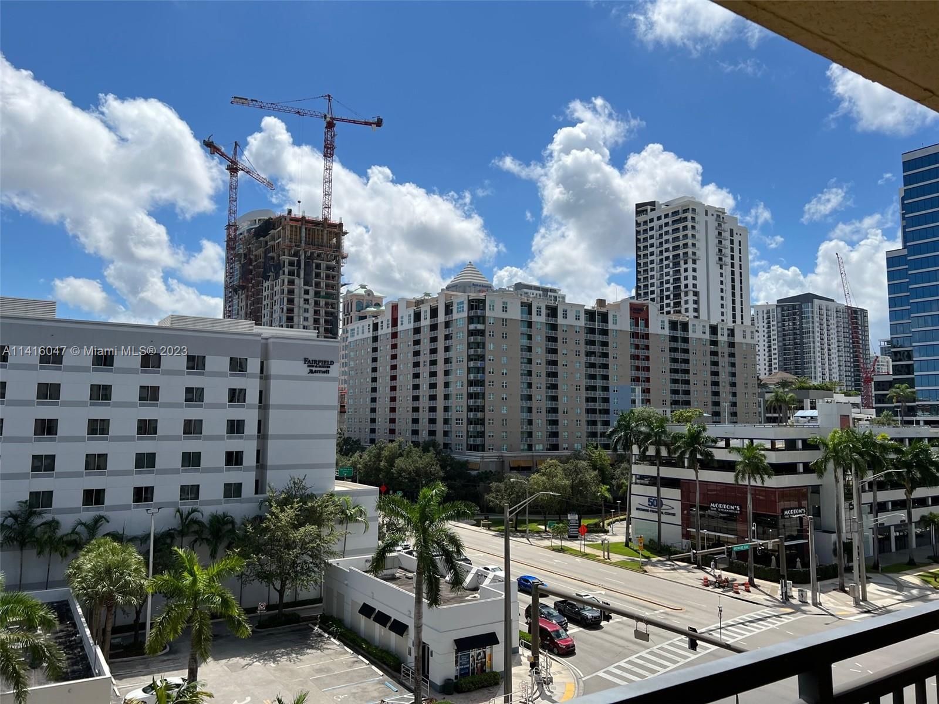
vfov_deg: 53.1
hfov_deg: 67.3
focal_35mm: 26
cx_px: 470
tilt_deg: +5.6
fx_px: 705
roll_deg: -0.3
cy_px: 352
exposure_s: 1/8696
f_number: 1.5
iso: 50
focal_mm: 5.7
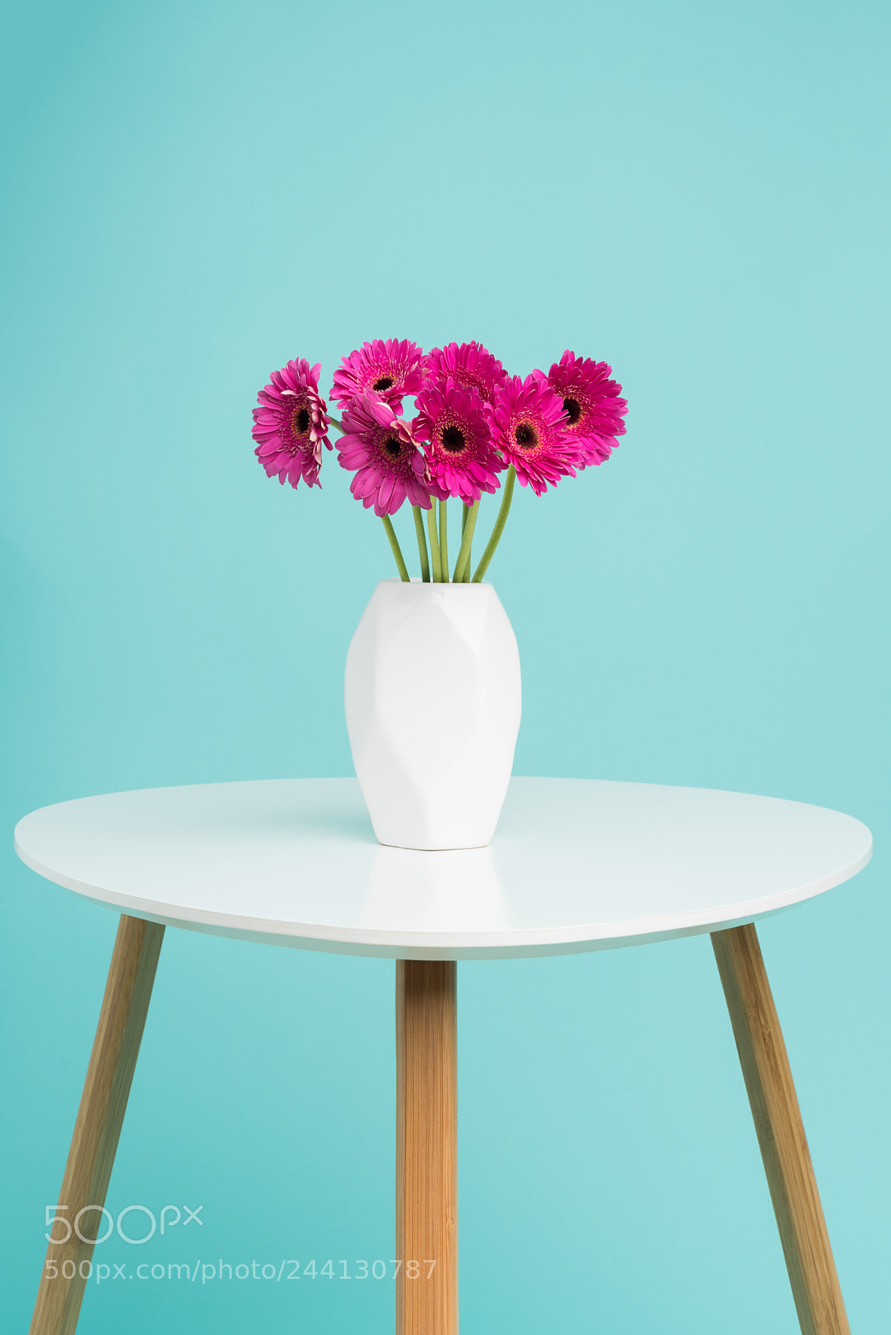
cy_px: 656
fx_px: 1892
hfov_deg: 26.5
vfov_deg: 38.9
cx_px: 446
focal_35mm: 51
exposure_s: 1/125
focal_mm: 50
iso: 125
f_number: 13
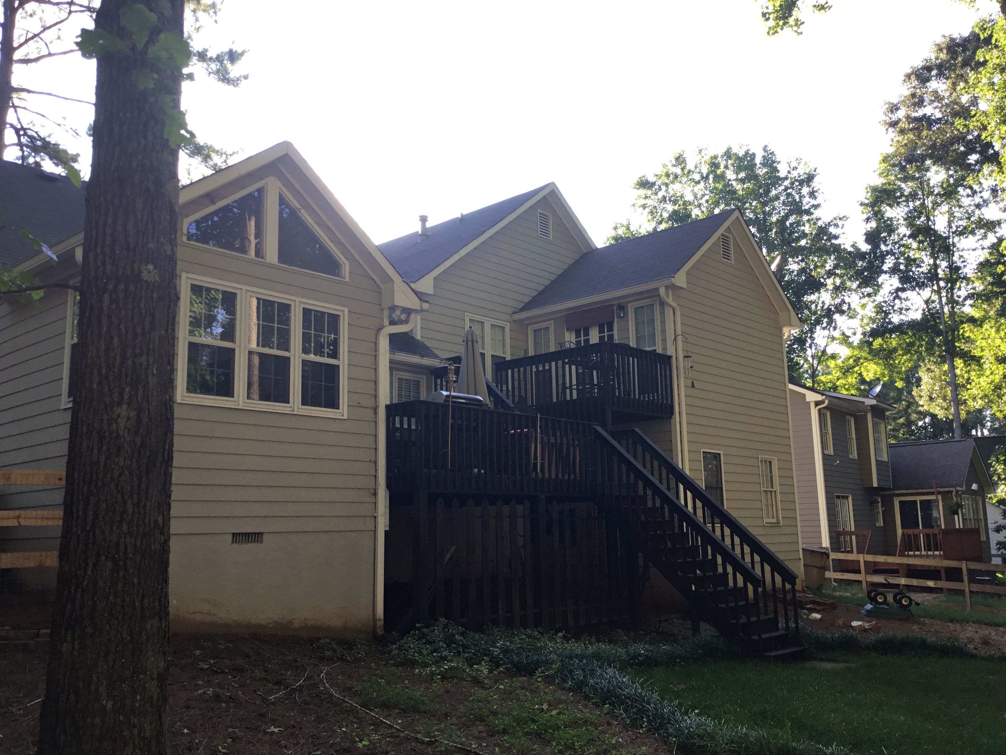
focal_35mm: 31
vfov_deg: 45.4
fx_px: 901
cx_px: 503
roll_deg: +2.4
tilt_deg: +8.1
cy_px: 378
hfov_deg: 58.4
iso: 25
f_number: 2.4
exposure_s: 1/120
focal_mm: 3.3
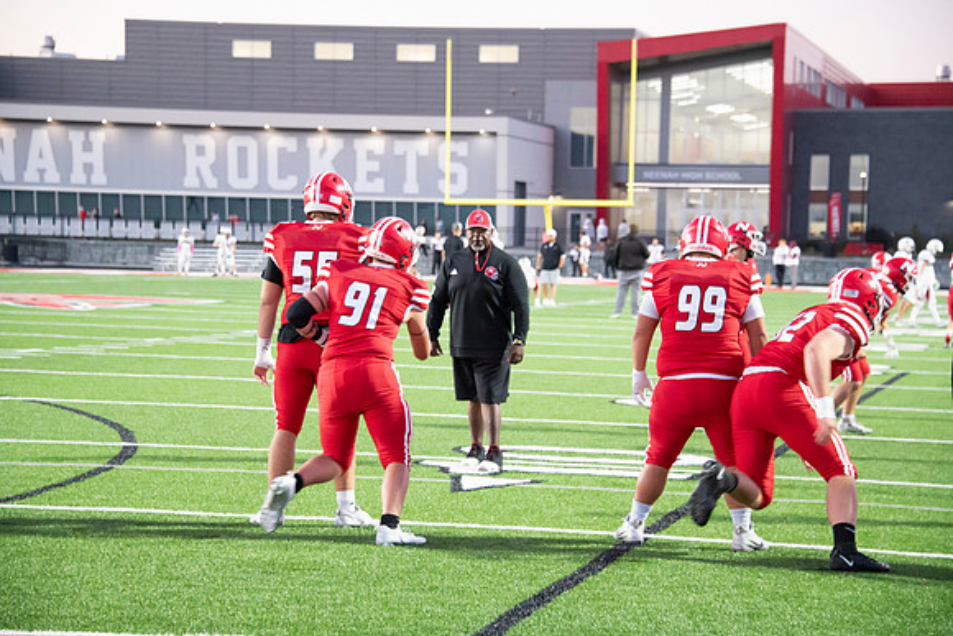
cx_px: 476
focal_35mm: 112
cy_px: 318
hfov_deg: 18.3
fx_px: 2965
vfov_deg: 12.2
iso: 8000
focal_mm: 112
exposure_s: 1/250
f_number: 5.6
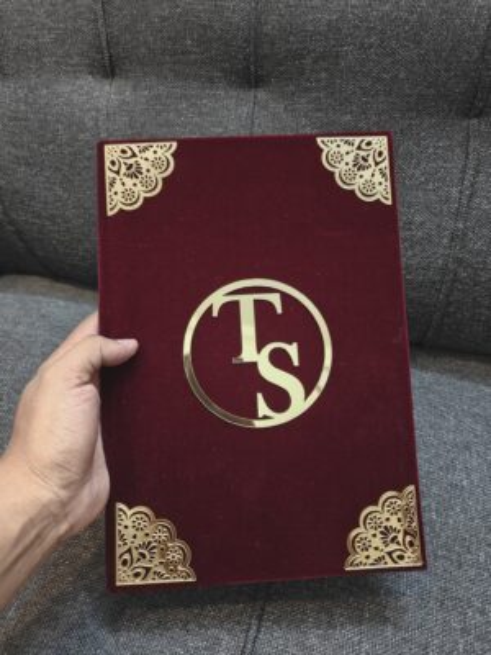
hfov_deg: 56.8
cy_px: 328
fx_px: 454
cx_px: 246
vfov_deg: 71.6
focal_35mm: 24
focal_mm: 5.59
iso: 1600
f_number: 1.8
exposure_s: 1/20
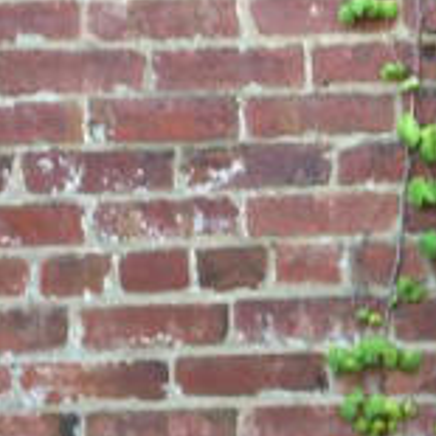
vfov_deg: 13.2
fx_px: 1881
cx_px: 700
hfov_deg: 12.4
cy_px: 236
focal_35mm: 132
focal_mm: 4.15
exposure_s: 1/60
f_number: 2.2
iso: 40
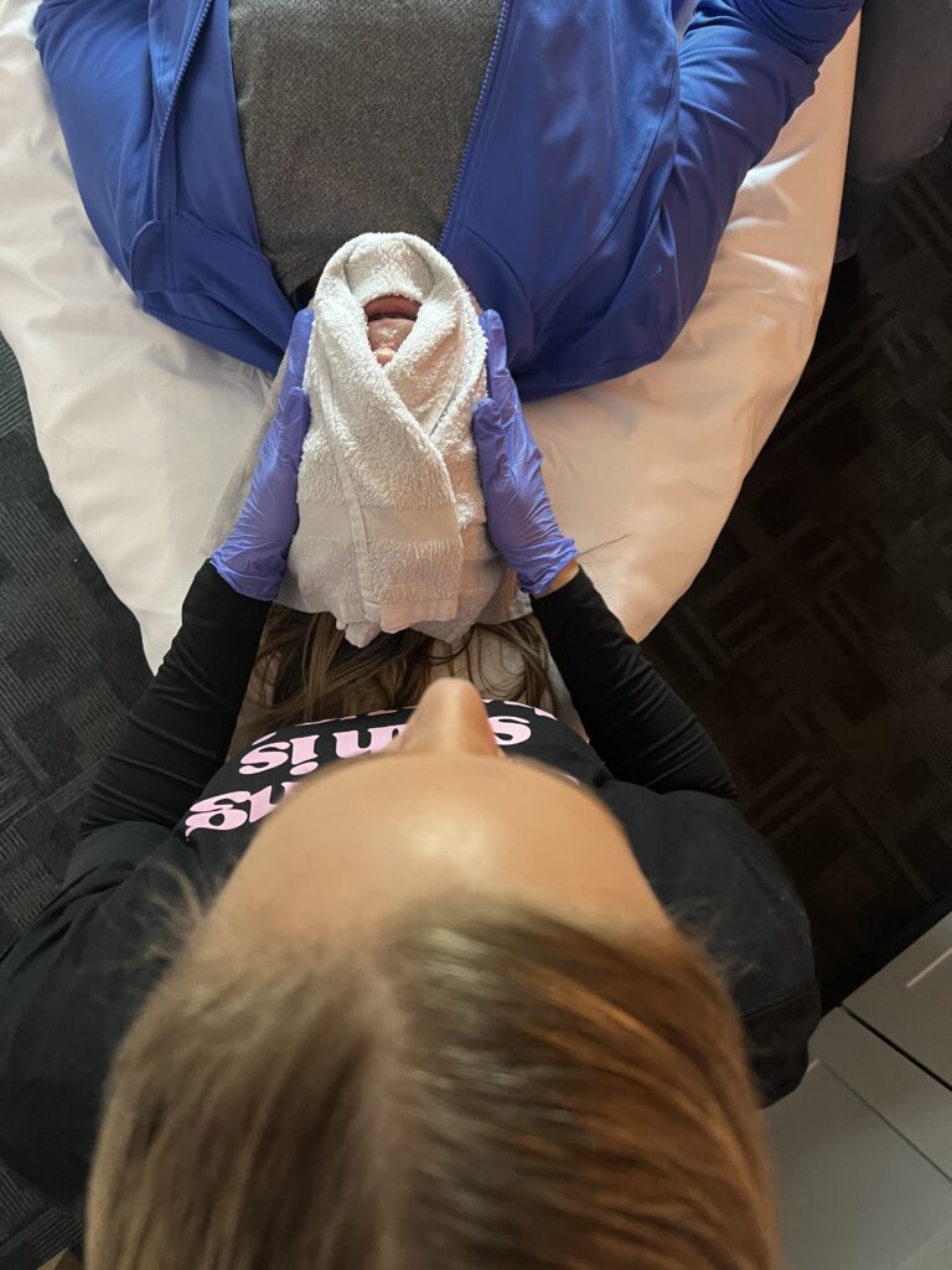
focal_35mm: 26
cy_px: 635
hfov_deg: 53.1
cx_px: 476
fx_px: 953
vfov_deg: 67.3
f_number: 1.5
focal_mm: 5.7
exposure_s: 1/40
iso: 400
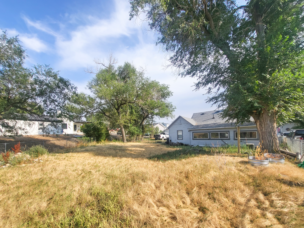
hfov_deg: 106.2
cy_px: 114
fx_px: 114
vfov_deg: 89.9
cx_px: 152
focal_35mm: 13
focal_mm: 1.74
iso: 32
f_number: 2.2
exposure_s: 1/694
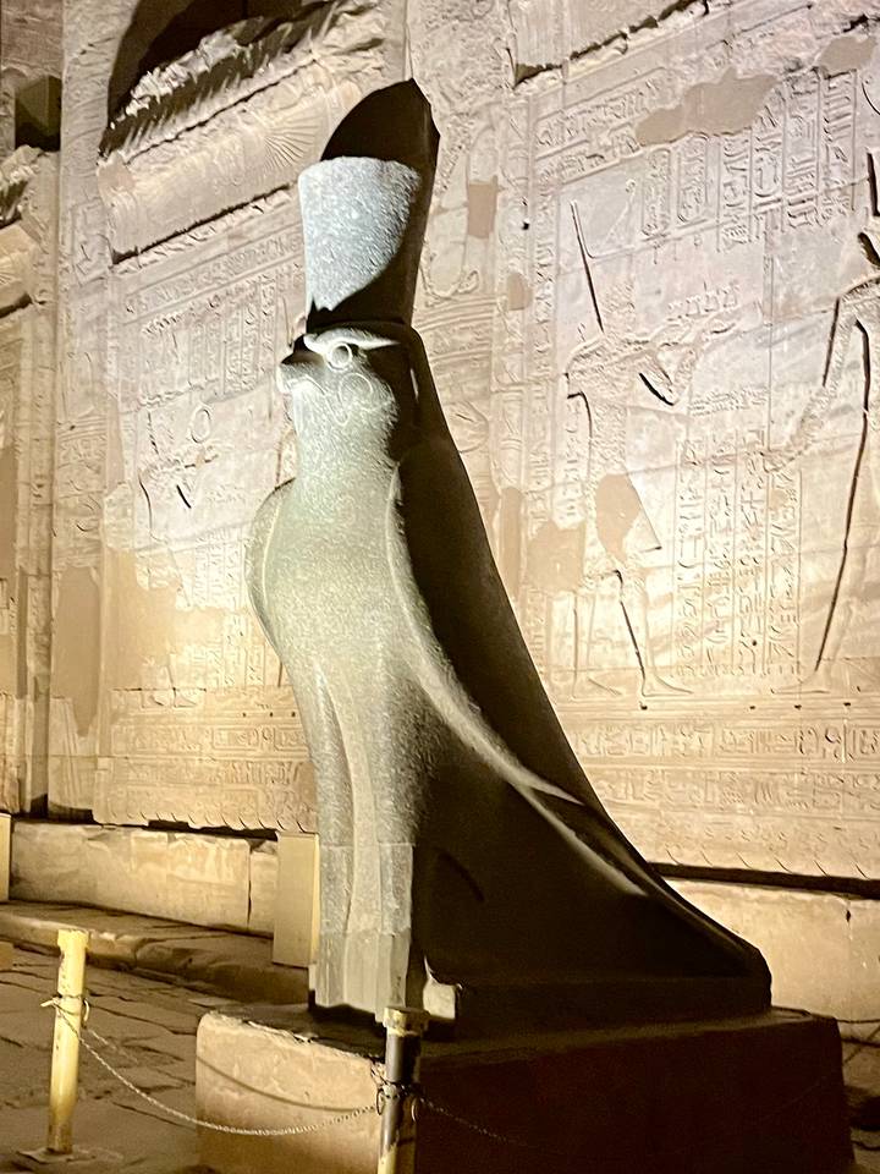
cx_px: 440
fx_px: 881
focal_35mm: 26
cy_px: 587
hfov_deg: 53.1
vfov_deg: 67.3
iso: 500
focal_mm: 5.1
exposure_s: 1/50
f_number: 1.6
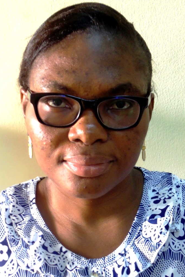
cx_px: 90
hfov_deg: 16.6
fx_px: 632
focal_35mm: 82
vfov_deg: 24.8
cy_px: 139
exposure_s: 1/15
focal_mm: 13.9
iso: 400
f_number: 3.8
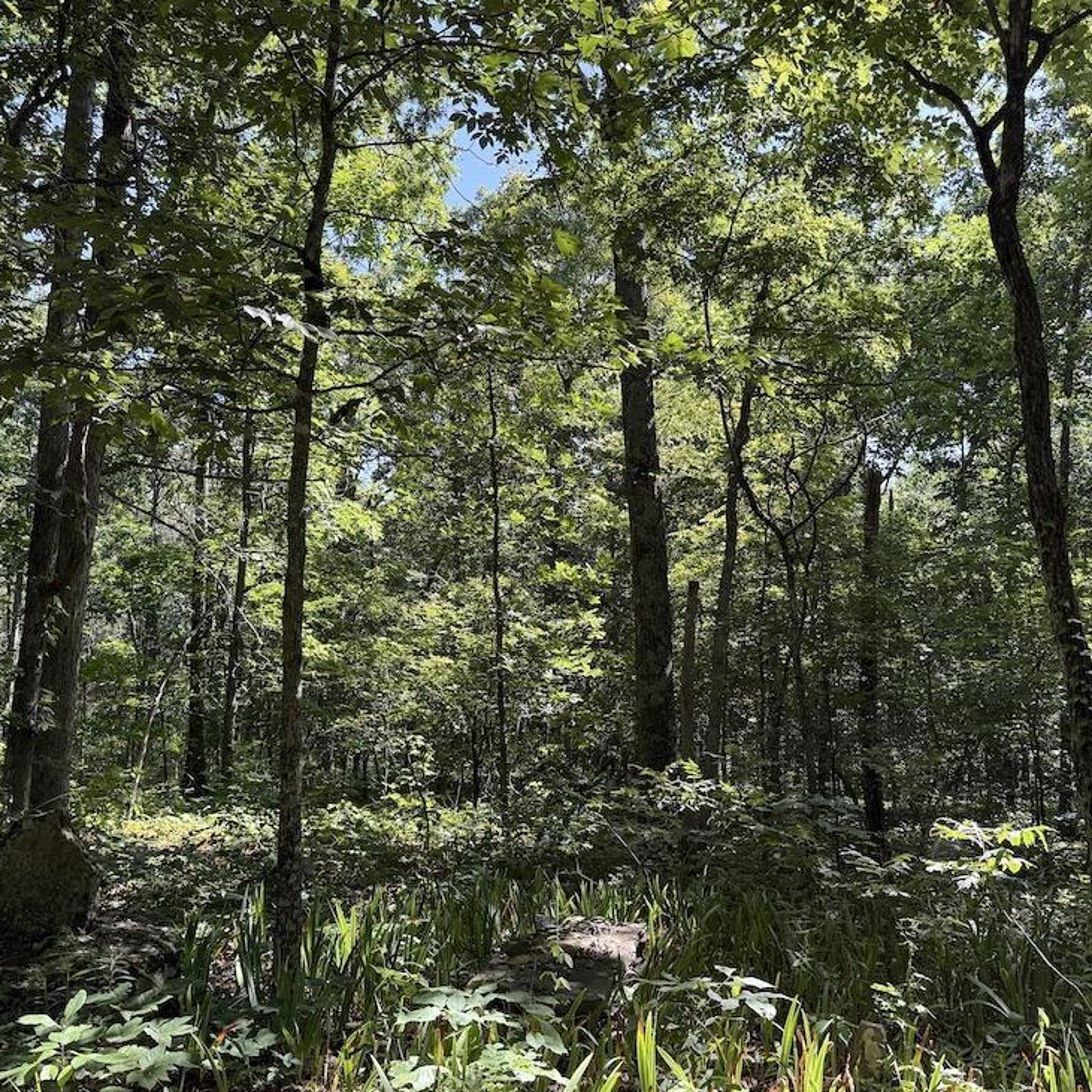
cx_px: 601
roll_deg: -0.5
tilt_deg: +4.5
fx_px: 1035
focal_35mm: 29
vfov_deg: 55.6
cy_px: 542
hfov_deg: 55.5
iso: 100
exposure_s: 1/461
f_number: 1.78
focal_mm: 6.76
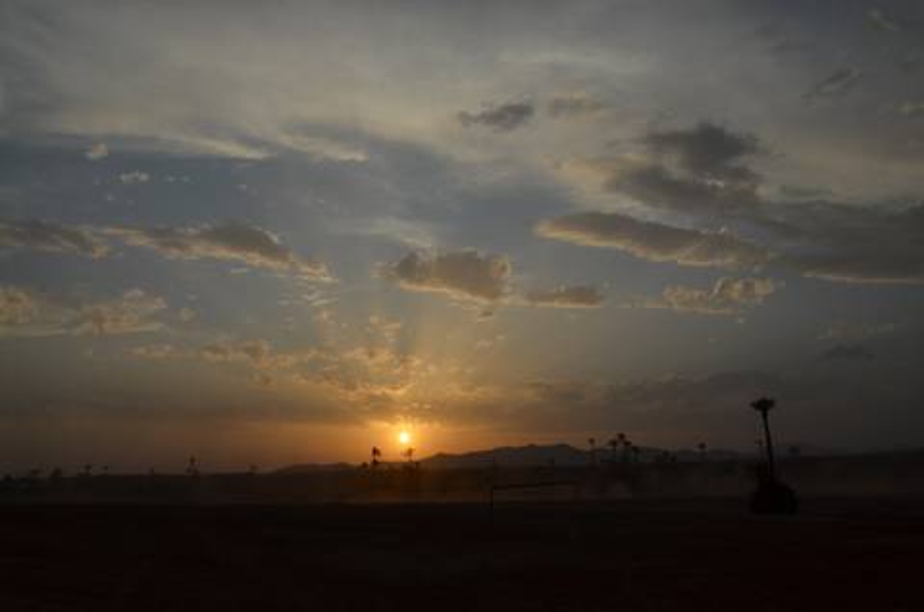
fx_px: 807
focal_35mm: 32
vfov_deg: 41.5
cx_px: 462
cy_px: 306
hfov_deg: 59.6
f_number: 10
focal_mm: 21
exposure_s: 1/400
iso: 100
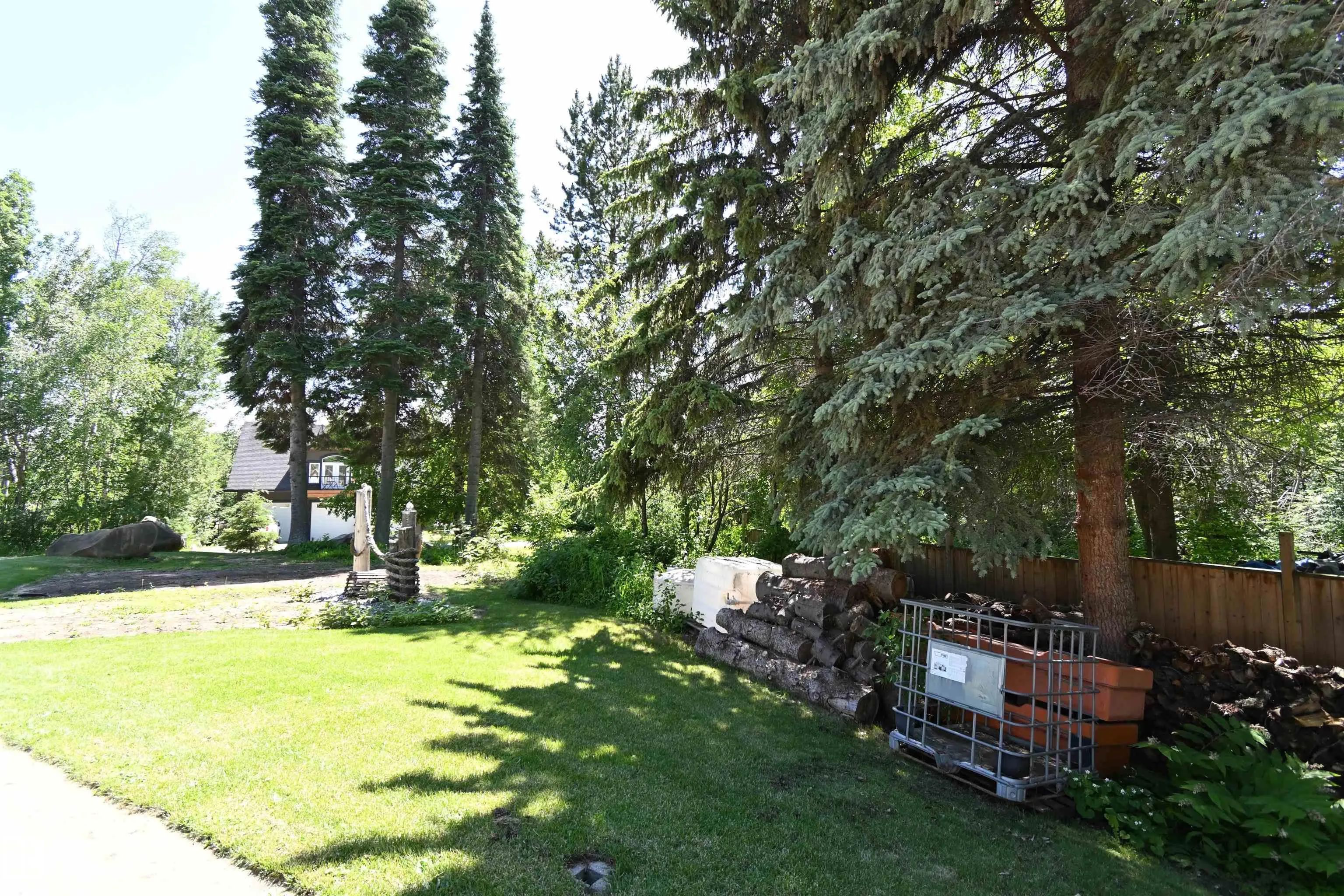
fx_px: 560
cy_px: 448
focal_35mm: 15
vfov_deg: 77.3
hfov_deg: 100.4
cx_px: 672
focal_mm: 10
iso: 220
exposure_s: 1/250
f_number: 4.5
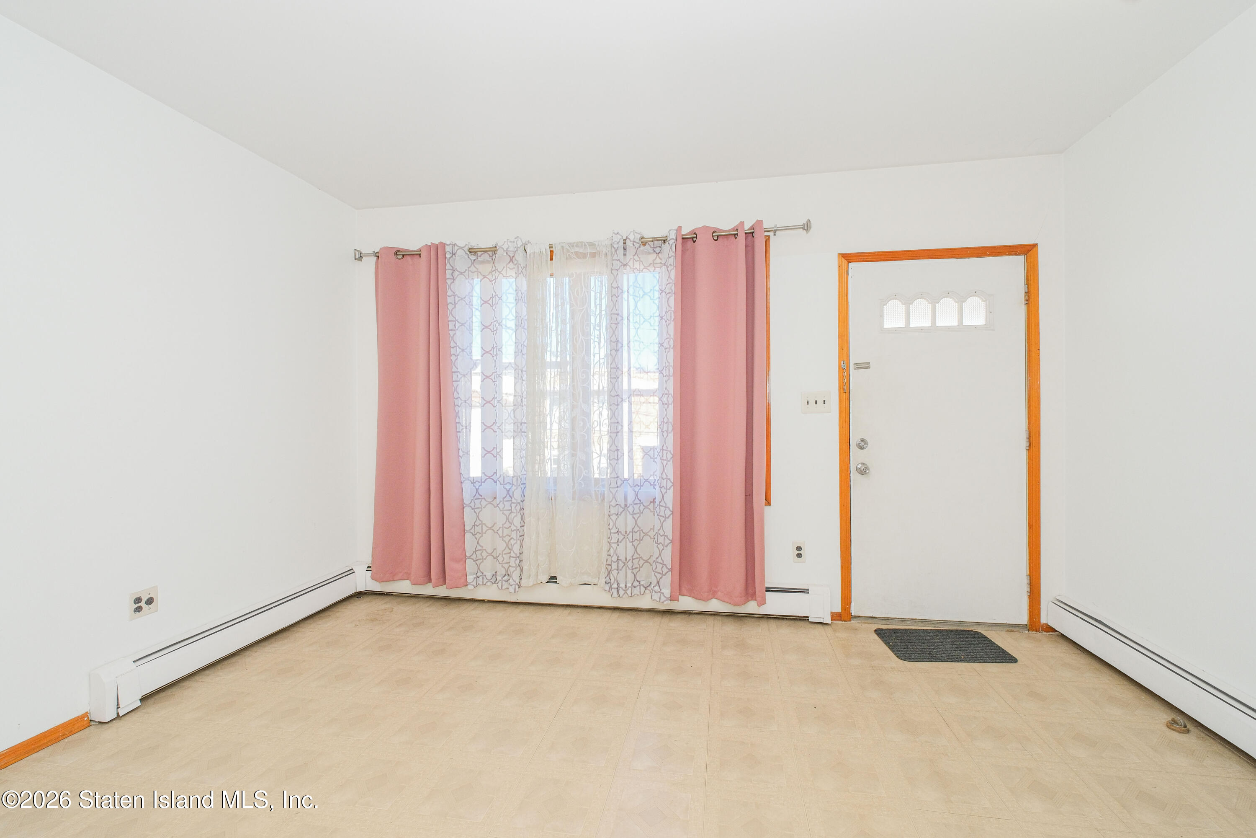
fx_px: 523
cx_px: 628
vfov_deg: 77.3
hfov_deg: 100.4
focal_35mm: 15
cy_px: 419
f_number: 7.1
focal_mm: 10
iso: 1000
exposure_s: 1/80
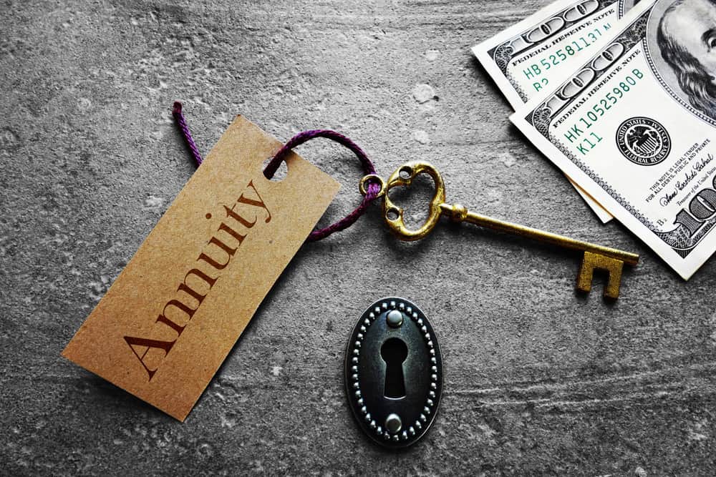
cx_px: 358
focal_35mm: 28
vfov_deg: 46.4
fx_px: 557
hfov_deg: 65.5
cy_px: 238
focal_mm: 10.4
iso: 200
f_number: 7.1
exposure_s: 1/5
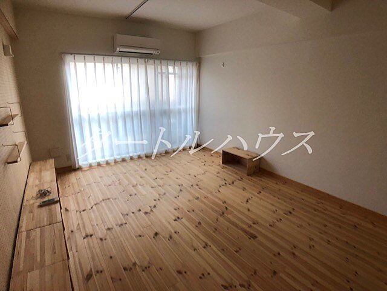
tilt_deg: -15.1
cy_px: 146
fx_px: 313
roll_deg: +0.8
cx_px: 194
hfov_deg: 63.4
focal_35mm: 28
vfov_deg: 49.7
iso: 32
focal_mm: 4
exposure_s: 1/30
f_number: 1.8
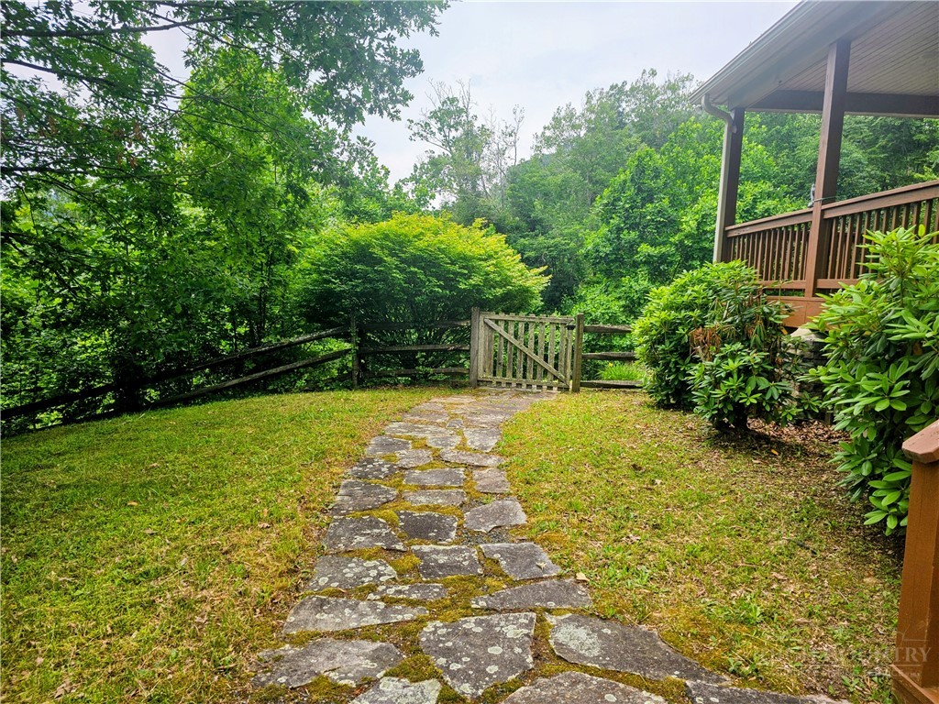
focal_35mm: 23
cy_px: 352
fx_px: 624
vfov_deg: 58.9
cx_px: 470
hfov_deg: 73.9
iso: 10
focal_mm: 6.3
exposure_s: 1/389
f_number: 1.7
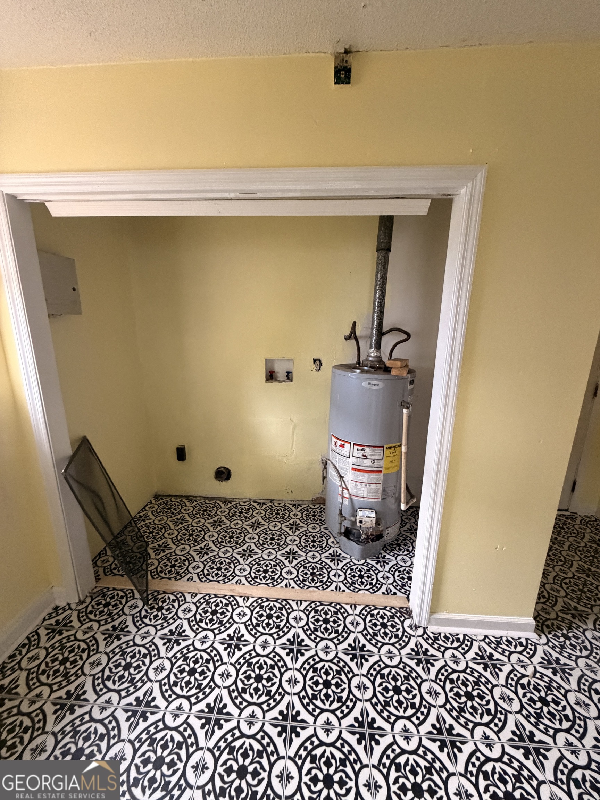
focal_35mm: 14
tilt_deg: -12.8
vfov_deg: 102.1
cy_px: 400
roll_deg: -0.2
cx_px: 300
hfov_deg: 85.7
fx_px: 324
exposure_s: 1/60
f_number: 2.2
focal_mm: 2.22
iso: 640
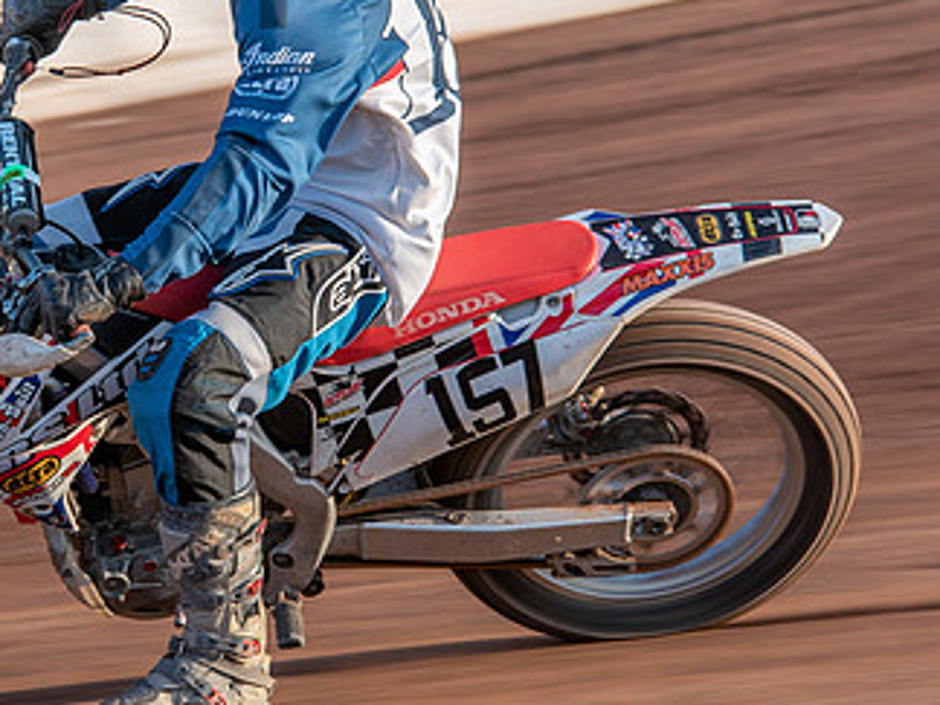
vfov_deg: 3.7
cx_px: 121
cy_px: 242
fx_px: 10971
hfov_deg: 4.9
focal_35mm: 404
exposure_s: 1/200
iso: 100
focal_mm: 160
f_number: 5
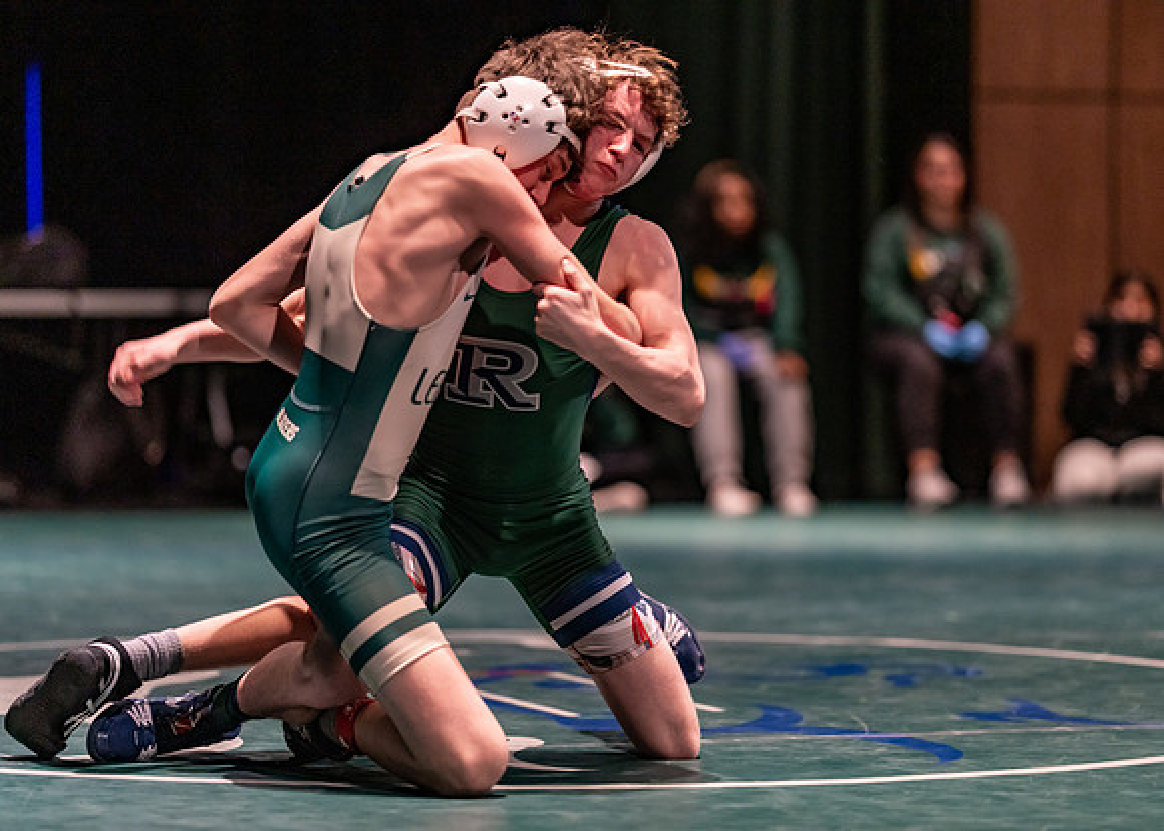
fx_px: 4675
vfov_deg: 10.2
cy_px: 416
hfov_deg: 14.2
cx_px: 582
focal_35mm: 141
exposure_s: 1/800
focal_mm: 135
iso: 2000
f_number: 1.8
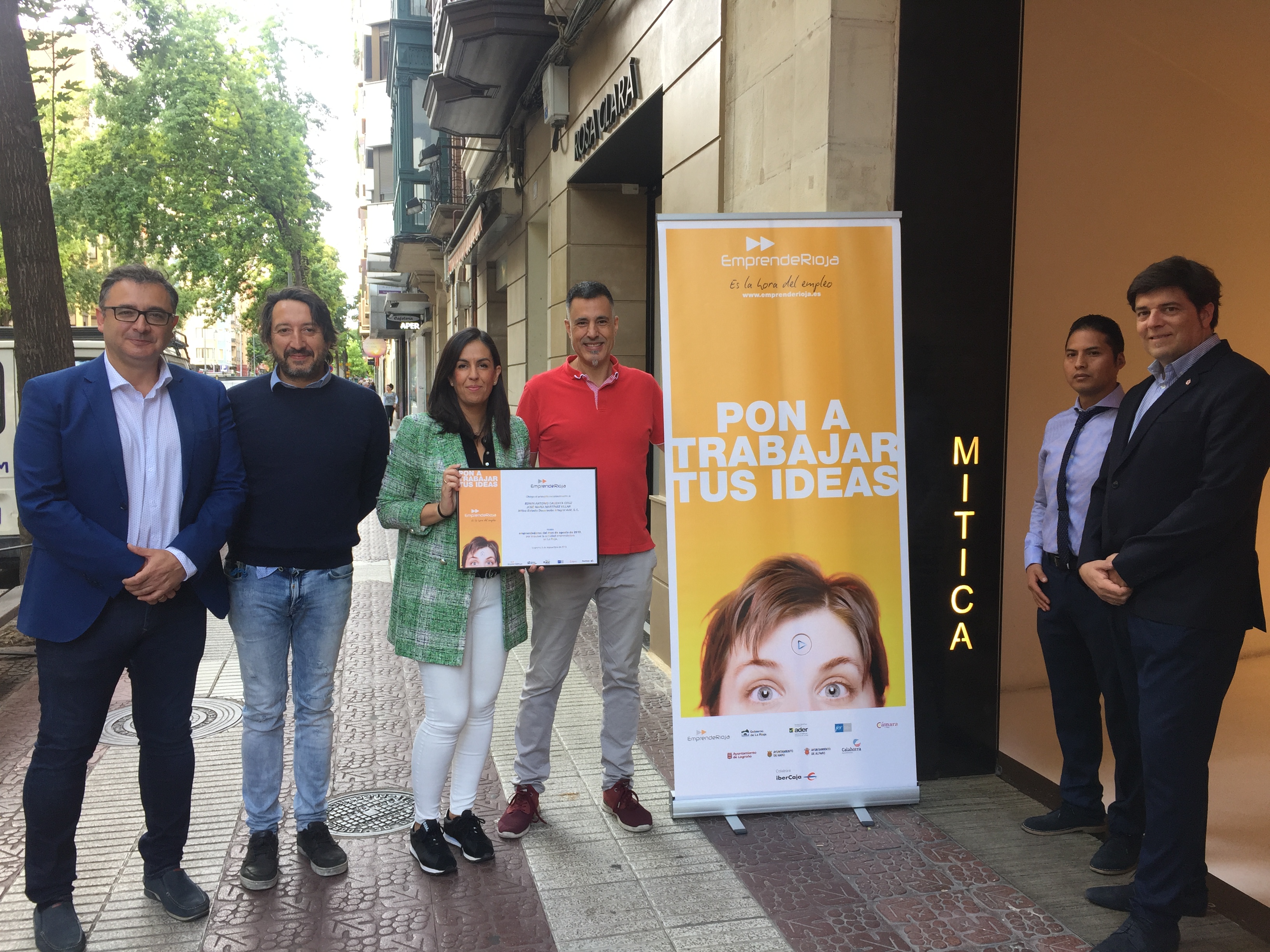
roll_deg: -0.3
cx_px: 635
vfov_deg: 48.2
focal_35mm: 29
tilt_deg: -4.4
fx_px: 1064
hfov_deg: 61.7
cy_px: 476
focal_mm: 4.15
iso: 32
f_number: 2.2
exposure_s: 1/60
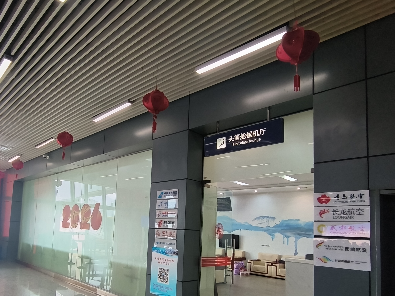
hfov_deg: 74.5
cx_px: 139
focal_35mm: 22
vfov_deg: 59.4
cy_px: 202
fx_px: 251
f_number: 2.2
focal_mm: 1.65
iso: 202
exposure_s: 1/50
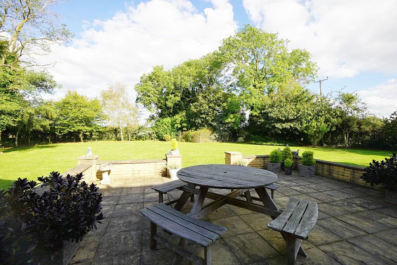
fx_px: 165
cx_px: 198
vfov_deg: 77.3
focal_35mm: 15
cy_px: 132
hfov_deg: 100.4
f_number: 8
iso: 100
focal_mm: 10
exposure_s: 1/125
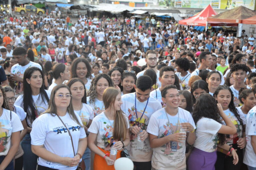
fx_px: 468
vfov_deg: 20.5
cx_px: 128
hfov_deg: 30.6
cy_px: 85
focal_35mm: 66
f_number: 4.5
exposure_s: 1/50
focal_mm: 44
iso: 800
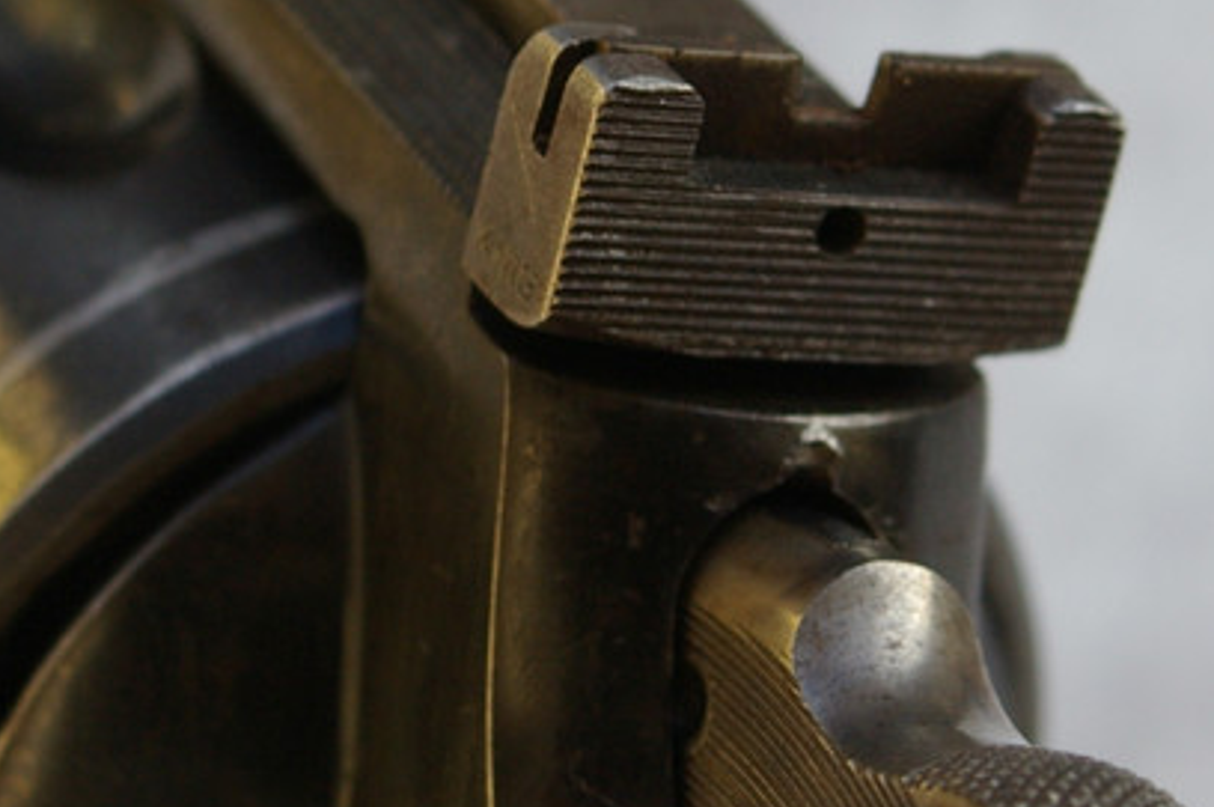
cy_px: 179
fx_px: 11923
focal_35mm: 354
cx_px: 570
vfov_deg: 3.9
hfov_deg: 5.8
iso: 400
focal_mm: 80
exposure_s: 1/180
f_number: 8
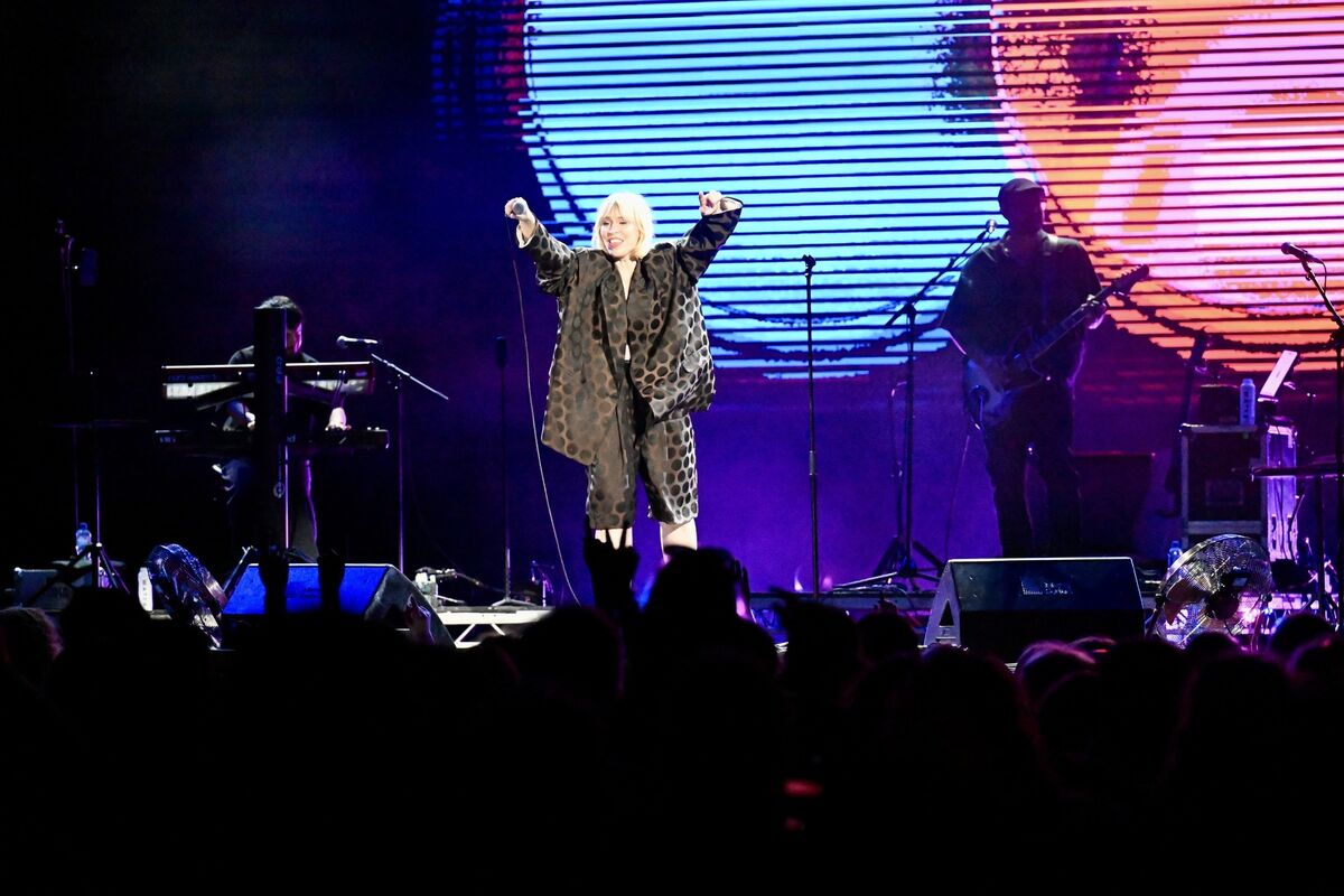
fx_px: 7466
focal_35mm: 200
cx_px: 672
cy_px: 448
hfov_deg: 10.3
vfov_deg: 6.9
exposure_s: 1/3200
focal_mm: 200
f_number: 5
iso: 25600
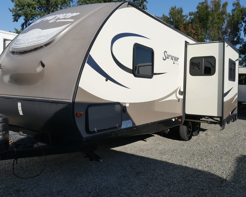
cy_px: 98
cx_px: 113
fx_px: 218
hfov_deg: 58.7
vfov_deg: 48.5
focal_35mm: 30
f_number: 8
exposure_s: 1/500
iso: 200
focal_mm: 14
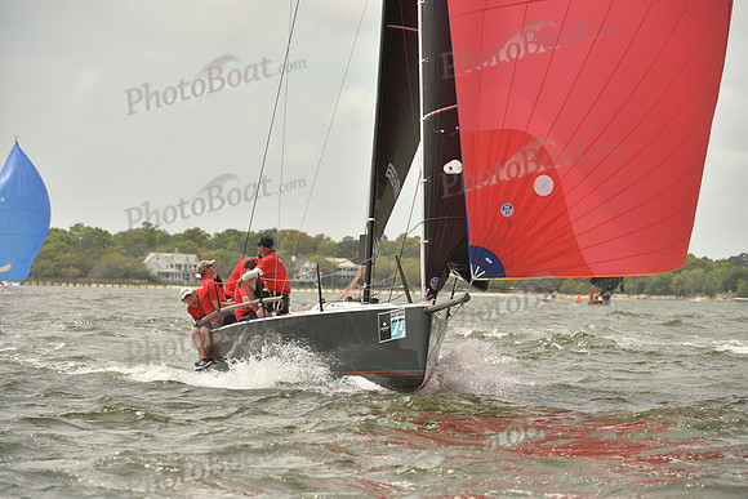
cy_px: 250
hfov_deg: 9.4
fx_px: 4572
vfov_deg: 6.2
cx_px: 374
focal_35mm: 220
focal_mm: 220
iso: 320
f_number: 7.1
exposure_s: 1/1250
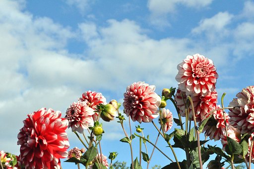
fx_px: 550
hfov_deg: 26.0
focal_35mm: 78
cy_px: 84
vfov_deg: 17.4
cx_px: 127
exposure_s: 1/1600
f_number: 20
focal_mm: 52
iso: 3200
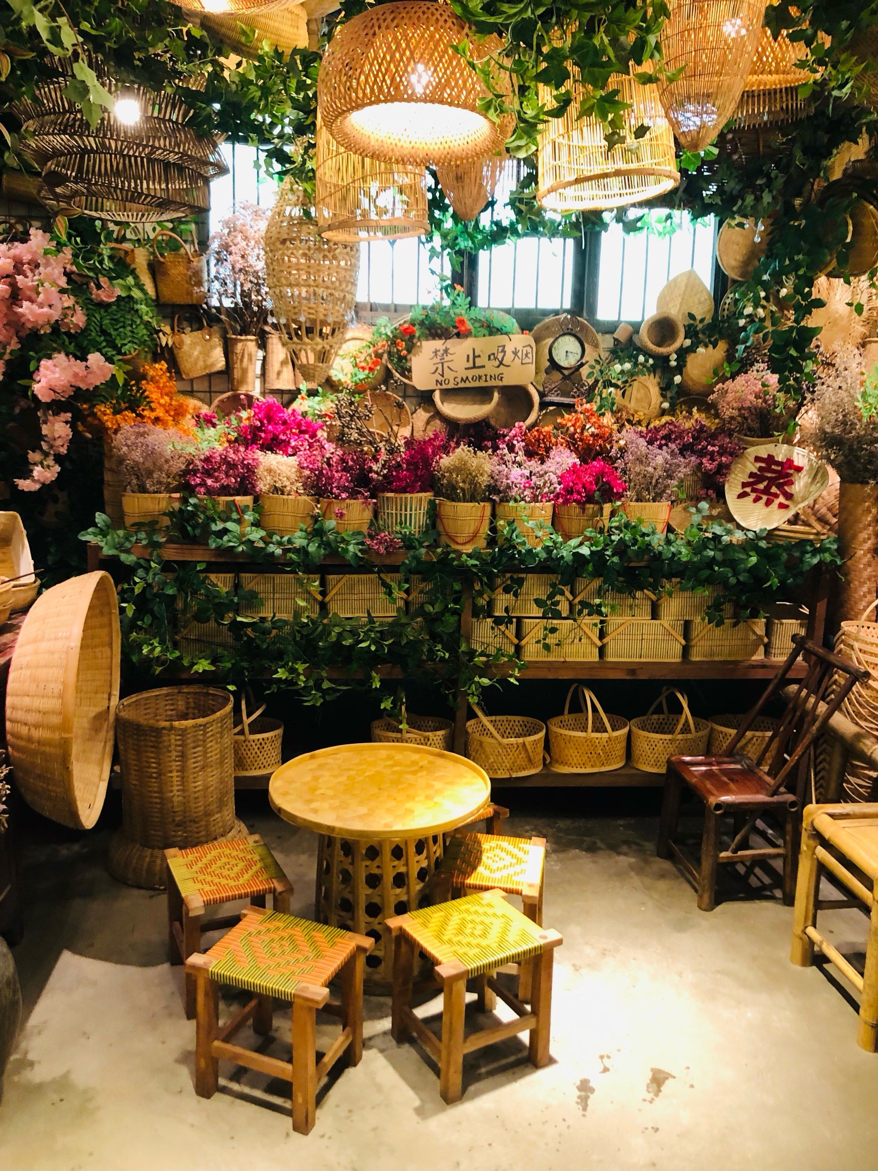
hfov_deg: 49.8
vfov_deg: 63.4
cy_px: 586
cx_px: 439
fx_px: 947
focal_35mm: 28
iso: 64
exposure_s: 1/17
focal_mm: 4
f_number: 1.8
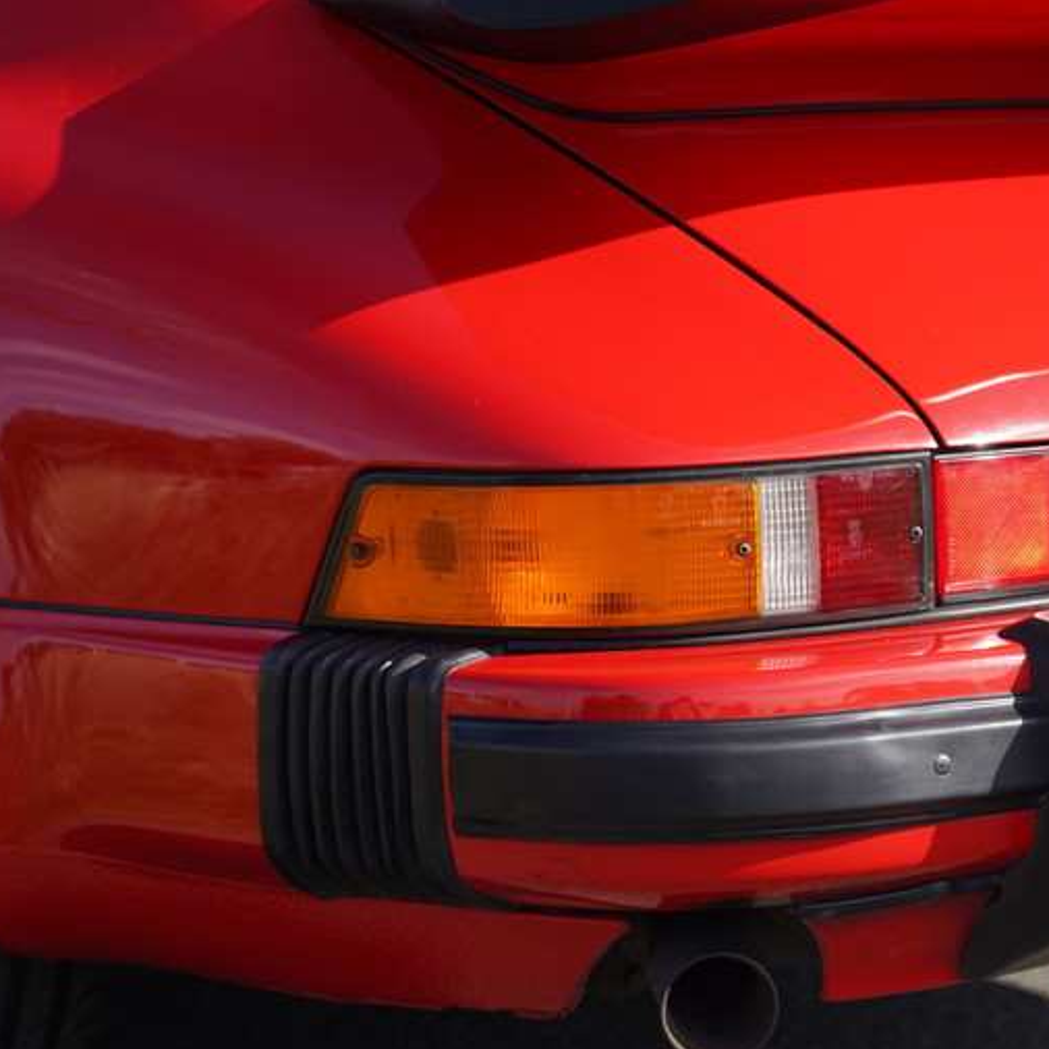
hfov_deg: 18.5
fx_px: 3223
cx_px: 673
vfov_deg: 18.5
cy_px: 527
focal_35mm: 94
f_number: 4.5
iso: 100
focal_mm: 73
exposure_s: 1/500
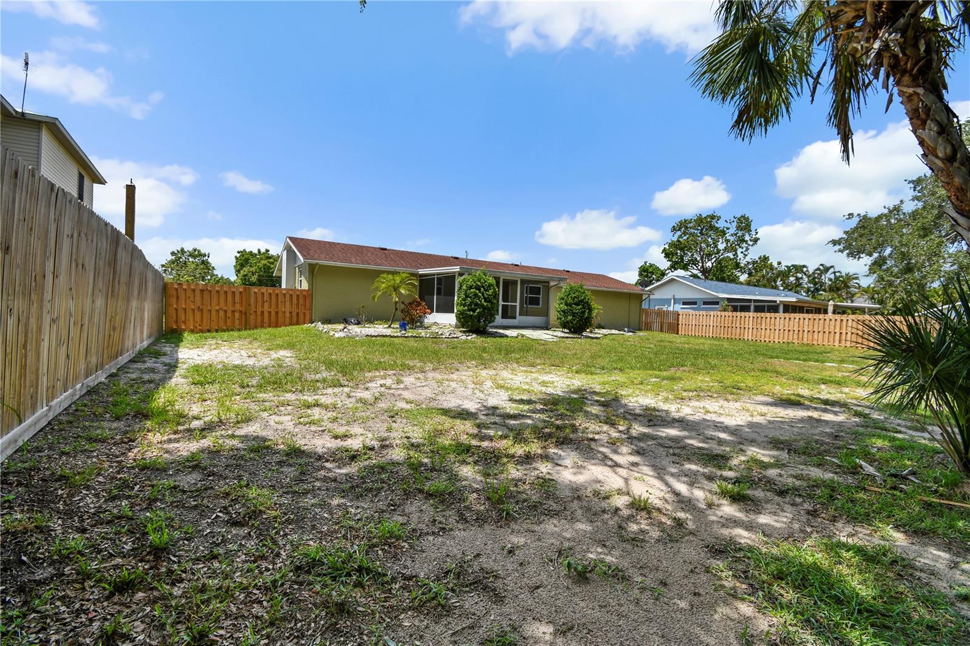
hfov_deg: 100.4
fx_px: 404
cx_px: 485
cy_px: 323
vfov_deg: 77.3
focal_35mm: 15
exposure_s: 1/320
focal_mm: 10
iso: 100
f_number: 7.1
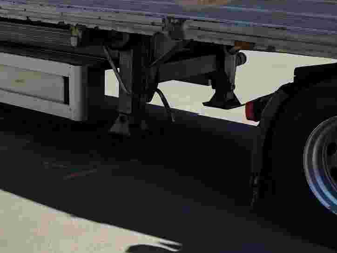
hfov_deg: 24.5
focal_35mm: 78
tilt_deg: -9.1
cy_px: 59
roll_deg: -2.0
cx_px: 56
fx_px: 759
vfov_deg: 18.8
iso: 20
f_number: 1.8
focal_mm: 3.99
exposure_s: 1/484
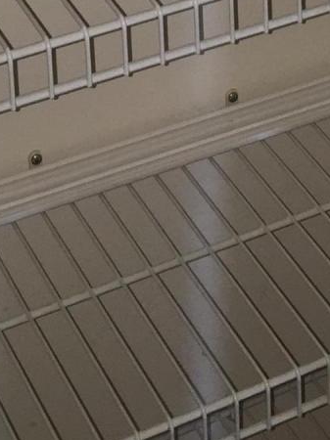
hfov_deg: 11.4
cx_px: 267
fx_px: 1641
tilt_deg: -16.5
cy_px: -454
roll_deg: -0.4
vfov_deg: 13.1
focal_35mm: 129
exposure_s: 1/17
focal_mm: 4.15
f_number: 2.2
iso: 40
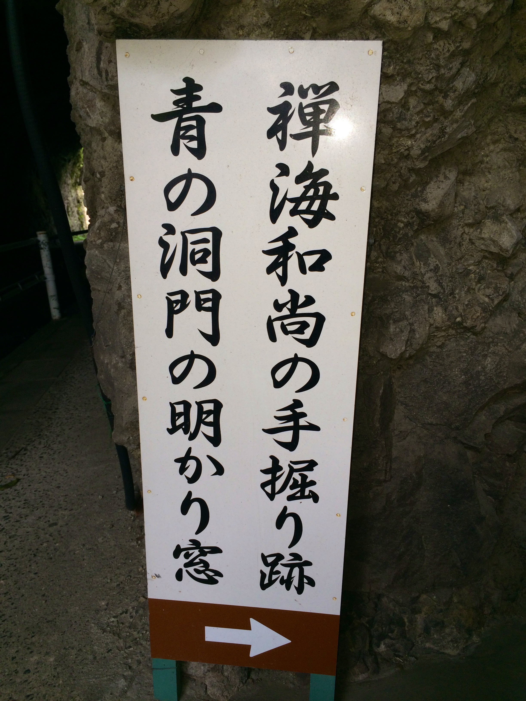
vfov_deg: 60.0
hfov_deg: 46.8
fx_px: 608
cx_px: 263
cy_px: 350
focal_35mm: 30
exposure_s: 1/48
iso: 32
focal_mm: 4.12
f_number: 2.2
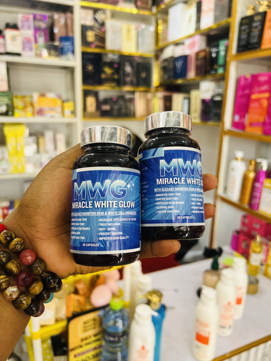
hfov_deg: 53.1
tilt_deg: -14.7
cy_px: 180
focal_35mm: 26
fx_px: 271
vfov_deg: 67.3
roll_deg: -1.4
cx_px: 136
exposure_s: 1/121
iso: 125
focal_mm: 5.7
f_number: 1.5
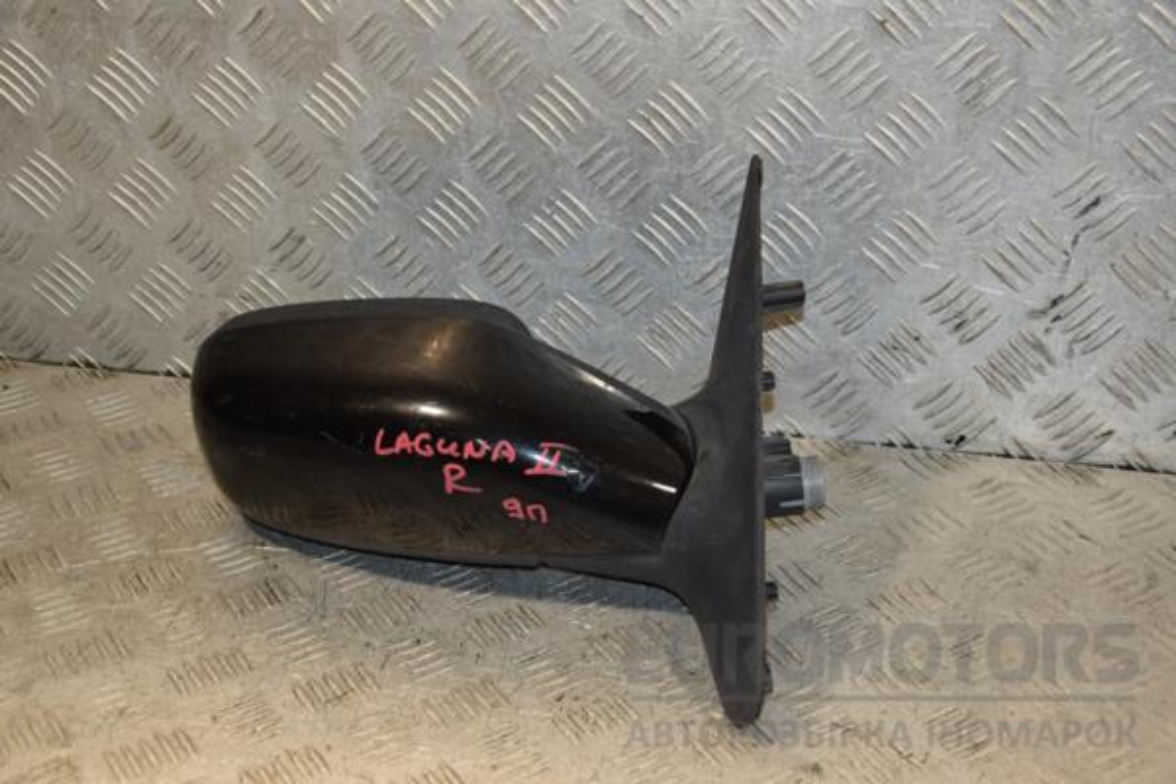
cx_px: 588
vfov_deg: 21.6
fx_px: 2058
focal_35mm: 63
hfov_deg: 31.9
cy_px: 392
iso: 800
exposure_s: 1/200
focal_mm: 42
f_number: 5
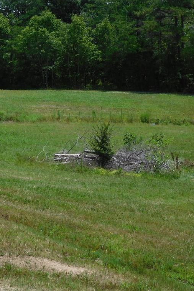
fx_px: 703
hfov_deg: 15.7
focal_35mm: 87
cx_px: 55
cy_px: 146
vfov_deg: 23.4
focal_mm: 11.1
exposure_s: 1/800
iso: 125
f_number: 4.4
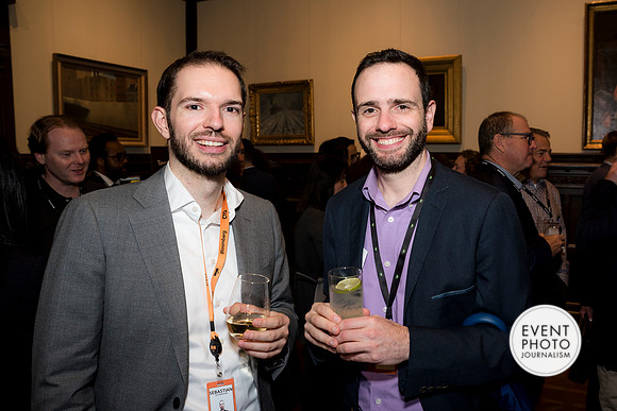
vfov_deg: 45.4
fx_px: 492
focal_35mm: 29
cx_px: 361
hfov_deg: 63.8
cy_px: 201
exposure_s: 1/125
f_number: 5
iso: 800
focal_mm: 24
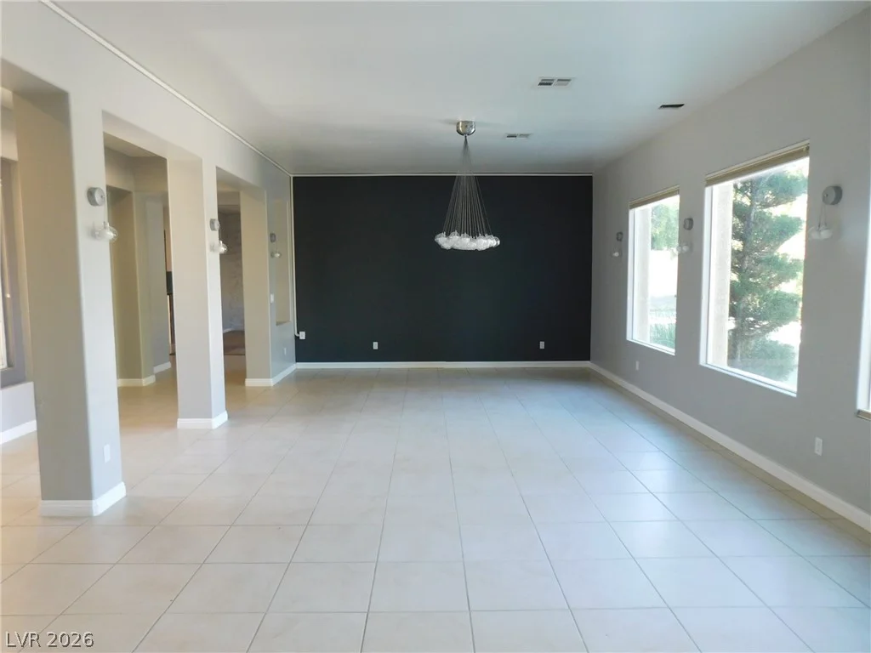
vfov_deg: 58.9
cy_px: 326
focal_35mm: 23
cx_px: 436
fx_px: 579
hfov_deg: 73.9
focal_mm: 4
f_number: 3
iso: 200
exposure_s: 1/30
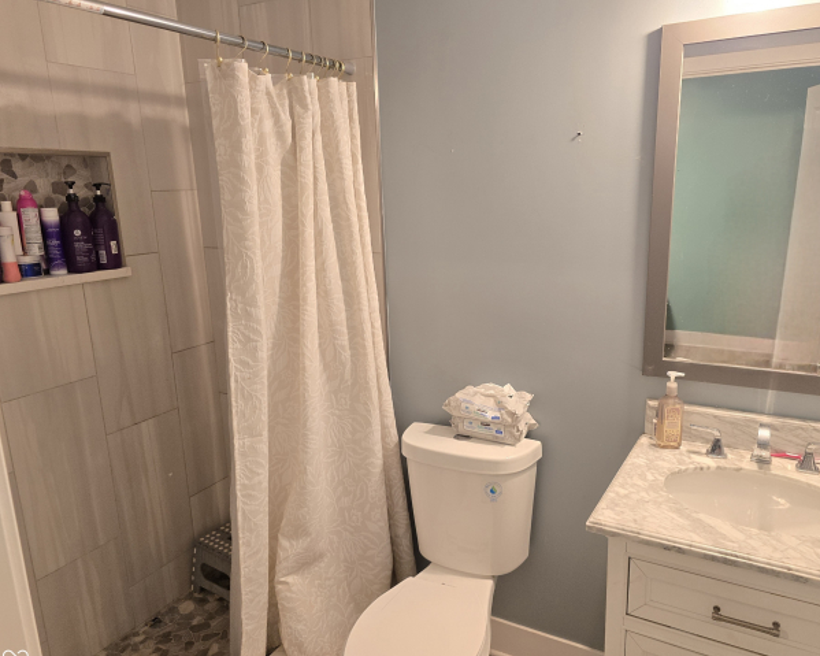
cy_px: 334
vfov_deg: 56.8
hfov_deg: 68.0
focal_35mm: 25
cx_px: 446
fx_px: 607
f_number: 1.7
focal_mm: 6.3
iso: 320
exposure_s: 1/120
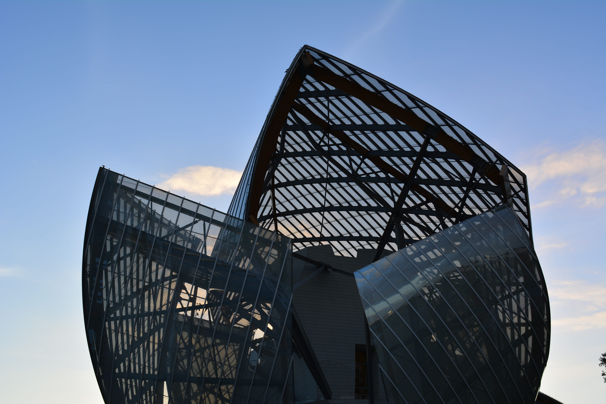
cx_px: 303
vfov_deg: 34.2
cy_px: 202
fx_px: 656
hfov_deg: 49.6
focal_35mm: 39
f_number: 10
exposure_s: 1/60
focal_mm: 26
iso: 100
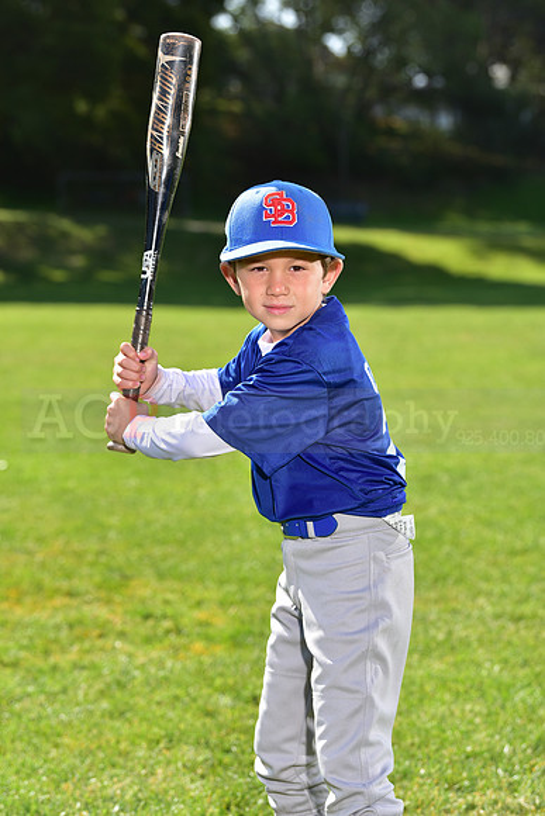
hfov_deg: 13.7
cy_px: 408
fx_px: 2269
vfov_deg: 20.4
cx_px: 272
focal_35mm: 100
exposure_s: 1/250
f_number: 5
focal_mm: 100
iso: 80
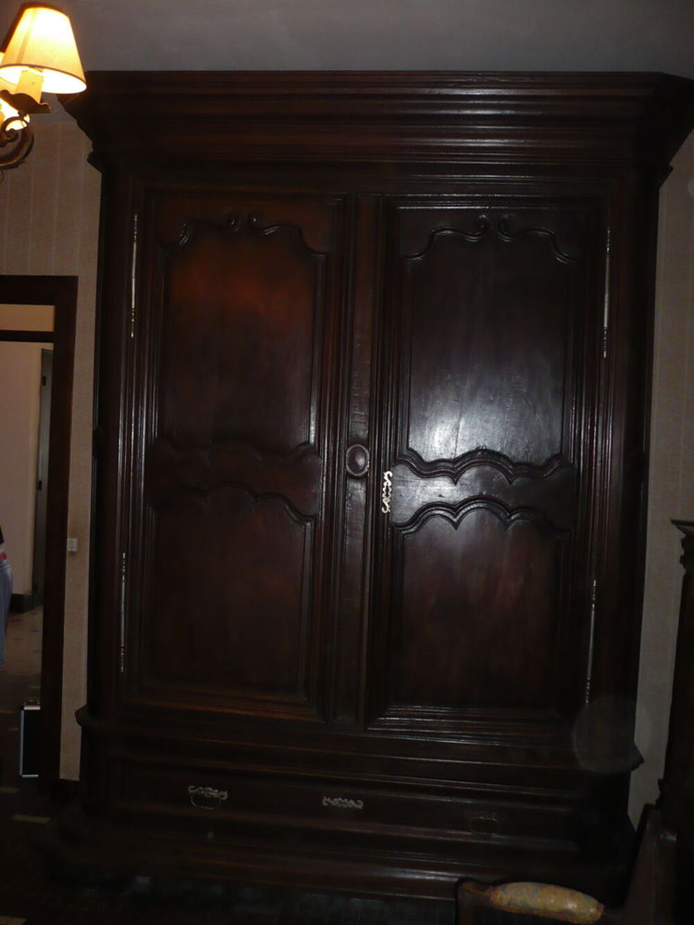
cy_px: 462
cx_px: 347
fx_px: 935
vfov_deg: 52.6
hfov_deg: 40.7
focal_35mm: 35
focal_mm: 5.8
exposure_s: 1/30
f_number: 2.8
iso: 200
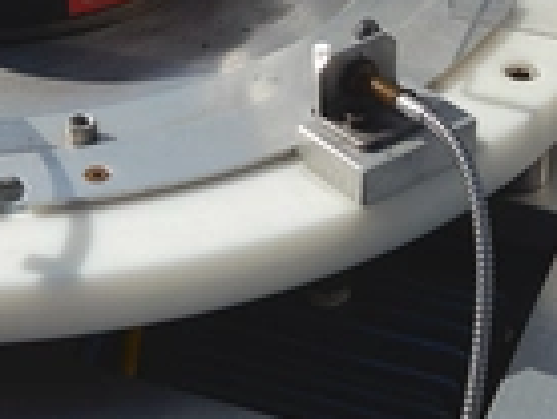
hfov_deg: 17.8
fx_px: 1773
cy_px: 4
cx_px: 149
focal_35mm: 110
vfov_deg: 13.3
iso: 125
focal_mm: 6.8
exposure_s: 1/400
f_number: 6.9
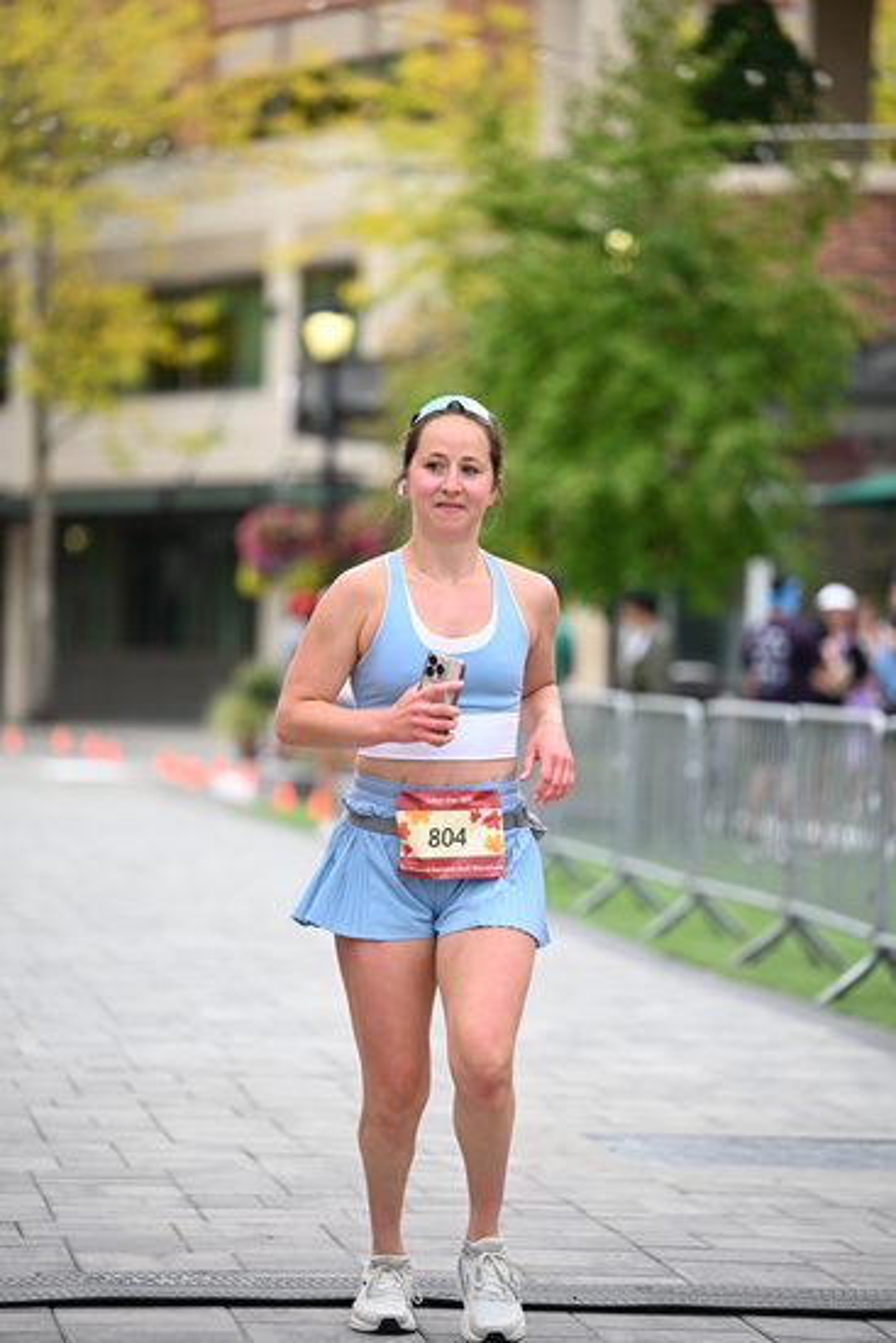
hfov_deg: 9.2
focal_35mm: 150
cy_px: 672
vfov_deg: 13.7
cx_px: 448
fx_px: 5596
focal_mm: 150
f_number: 2.8
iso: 640
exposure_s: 1/2000
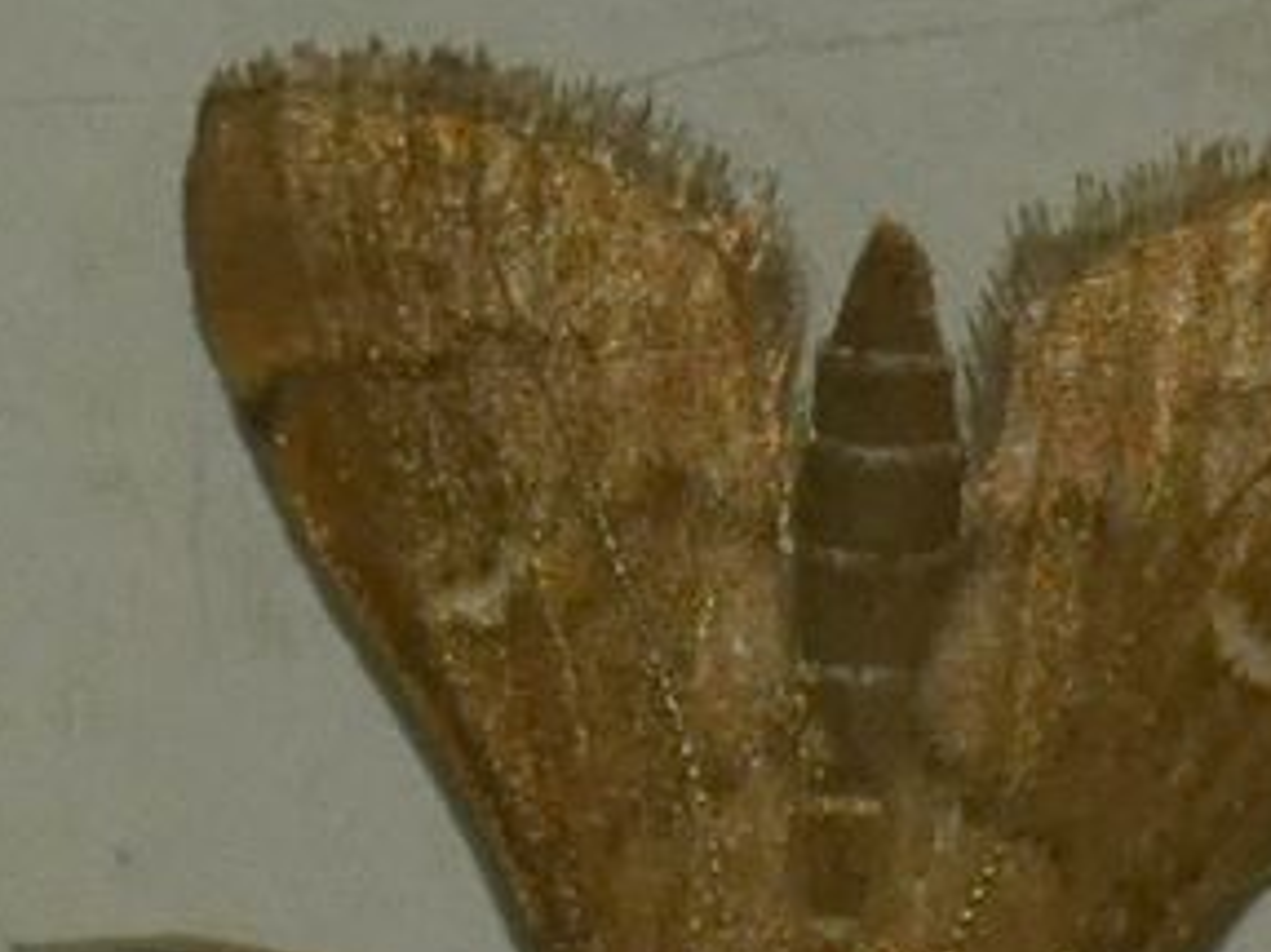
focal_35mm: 1272
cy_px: 731
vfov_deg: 1.2
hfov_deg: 1.6
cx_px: 941
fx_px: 46685
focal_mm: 76.7
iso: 80
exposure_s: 1/80
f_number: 5.6
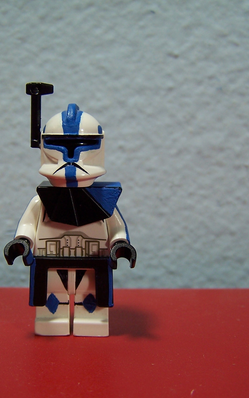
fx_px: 586
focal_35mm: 54
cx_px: 93
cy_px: 198
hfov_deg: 23.9
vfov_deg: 37.5
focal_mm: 6.3
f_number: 2.8
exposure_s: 1/30
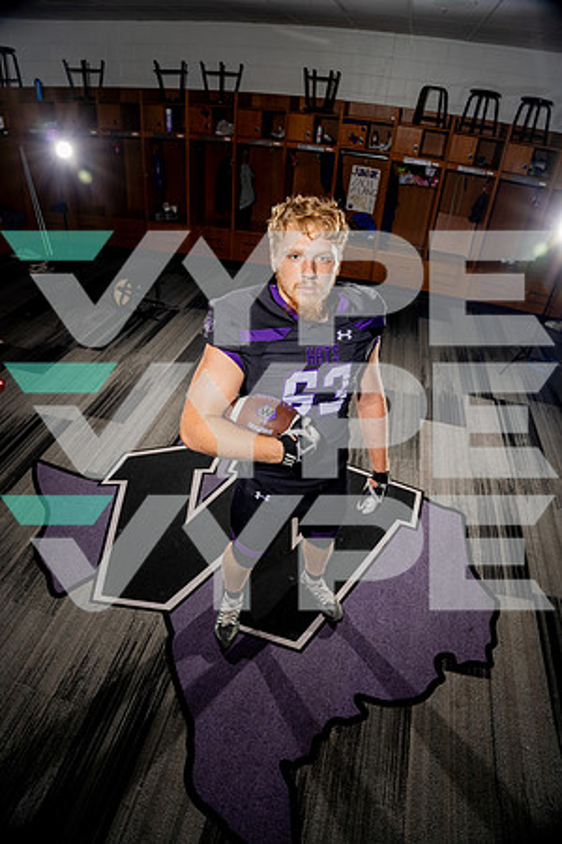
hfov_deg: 61.9
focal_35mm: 20
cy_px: 422
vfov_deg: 84.0
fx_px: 468
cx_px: 281
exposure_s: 1/250
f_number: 5.6
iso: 100
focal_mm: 20
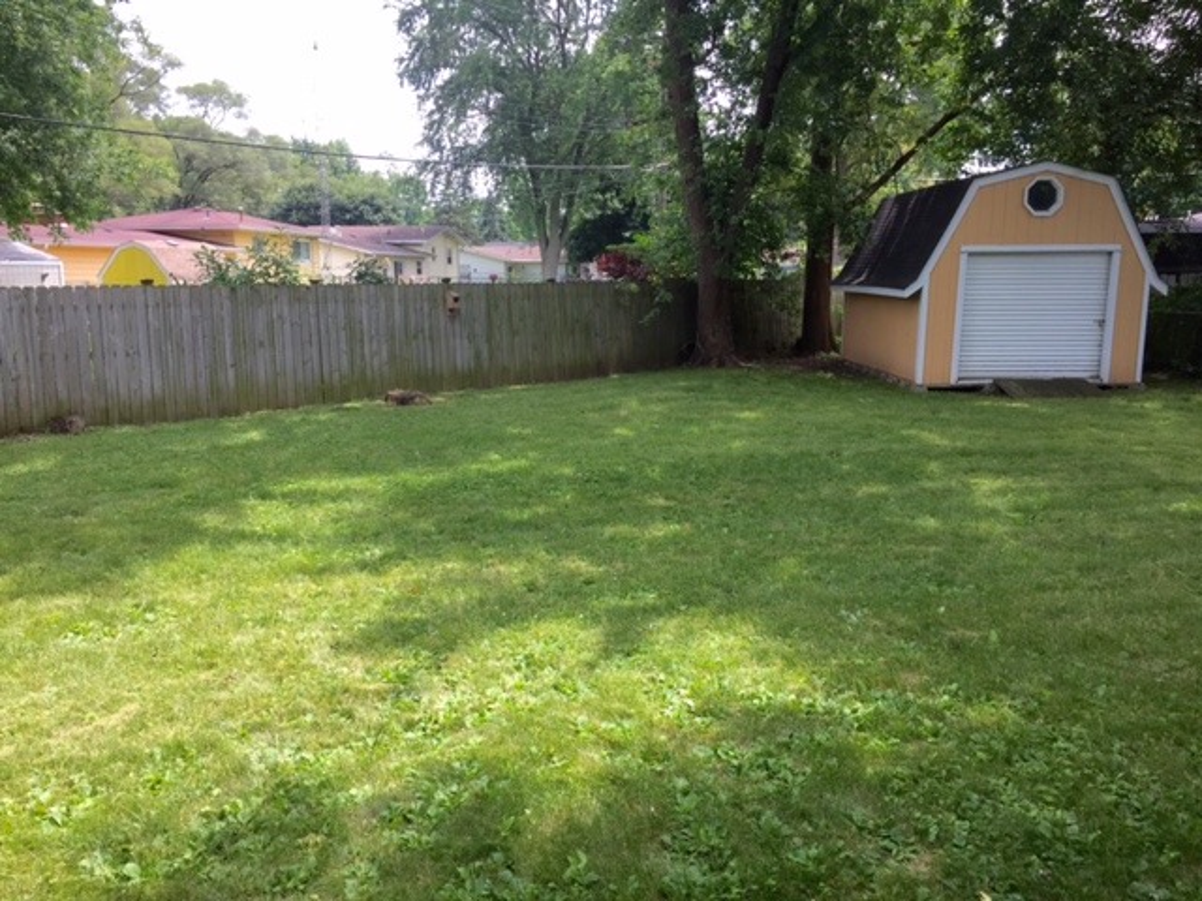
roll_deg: +1.4
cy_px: 450
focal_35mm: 29
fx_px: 1007
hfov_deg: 61.7
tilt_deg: -9.9
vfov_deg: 48.2
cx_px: 601
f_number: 2.2
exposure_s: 1/482
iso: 32
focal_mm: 4.15
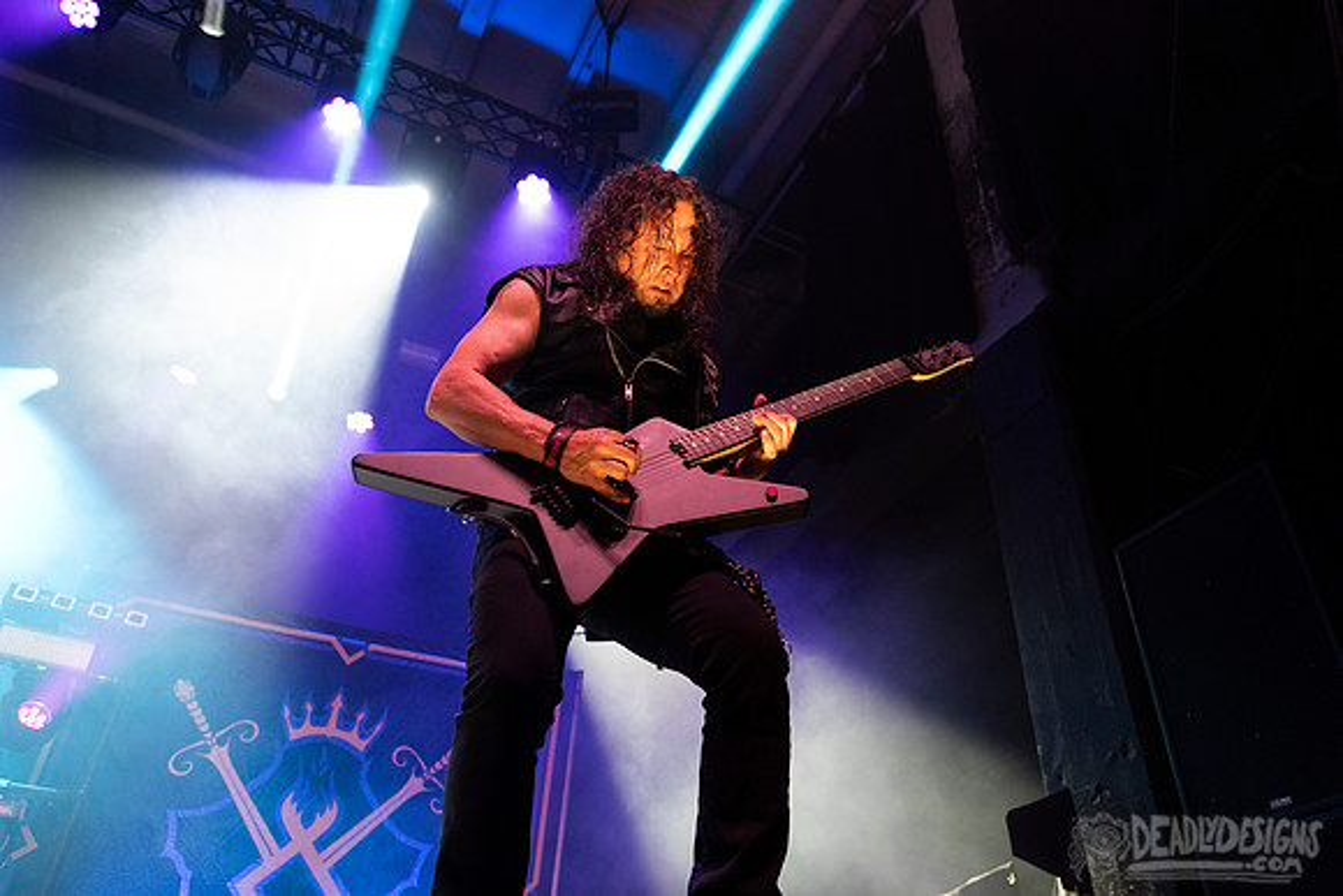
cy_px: 463
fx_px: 998
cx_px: 697
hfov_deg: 67.9
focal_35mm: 27
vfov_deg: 48.4
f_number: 3.2
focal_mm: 24
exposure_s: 1/320
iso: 2500
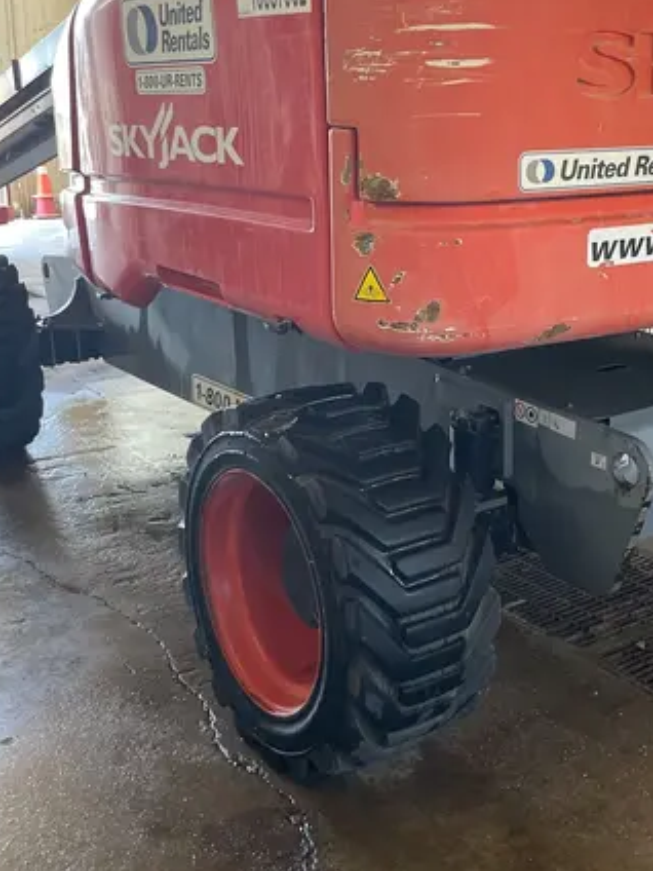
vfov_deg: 41.9
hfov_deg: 31.9
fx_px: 1132
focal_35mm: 45
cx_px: 448
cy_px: 346
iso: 200
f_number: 1.6
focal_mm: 4.2
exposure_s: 1/60
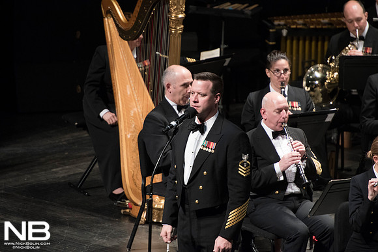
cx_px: 189
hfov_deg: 5.2
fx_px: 4201
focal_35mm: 400
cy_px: 126
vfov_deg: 3.4
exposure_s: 1/125
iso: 4000
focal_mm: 400
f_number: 5.6
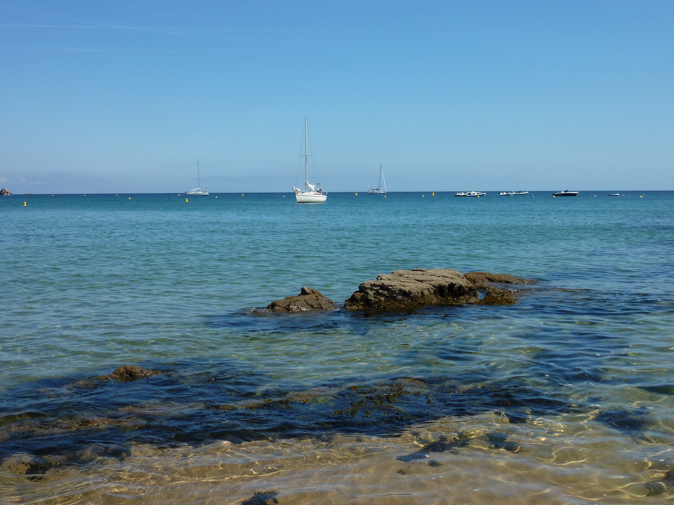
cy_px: 252
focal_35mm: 42
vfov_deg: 34.3
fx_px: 818
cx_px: 337
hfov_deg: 44.8
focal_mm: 6.9
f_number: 5.6
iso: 80
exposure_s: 1/400
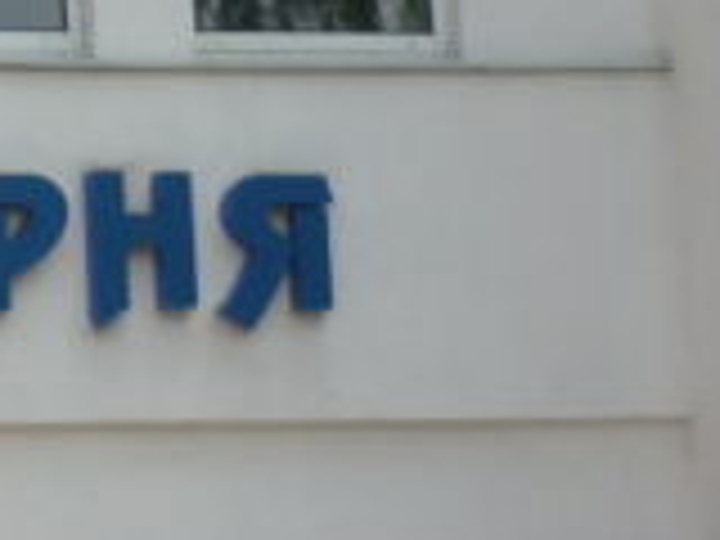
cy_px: -230
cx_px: -693
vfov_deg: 7.0
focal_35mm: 211
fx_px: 4389
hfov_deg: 8.9
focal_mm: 5.5
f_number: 8
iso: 80
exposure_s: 1/160
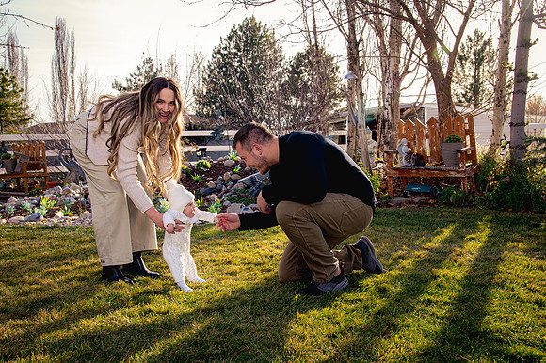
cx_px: 273
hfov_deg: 53.5
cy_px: 182
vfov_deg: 37.1
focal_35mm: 36
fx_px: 541
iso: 500
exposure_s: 1/250
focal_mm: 35
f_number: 8
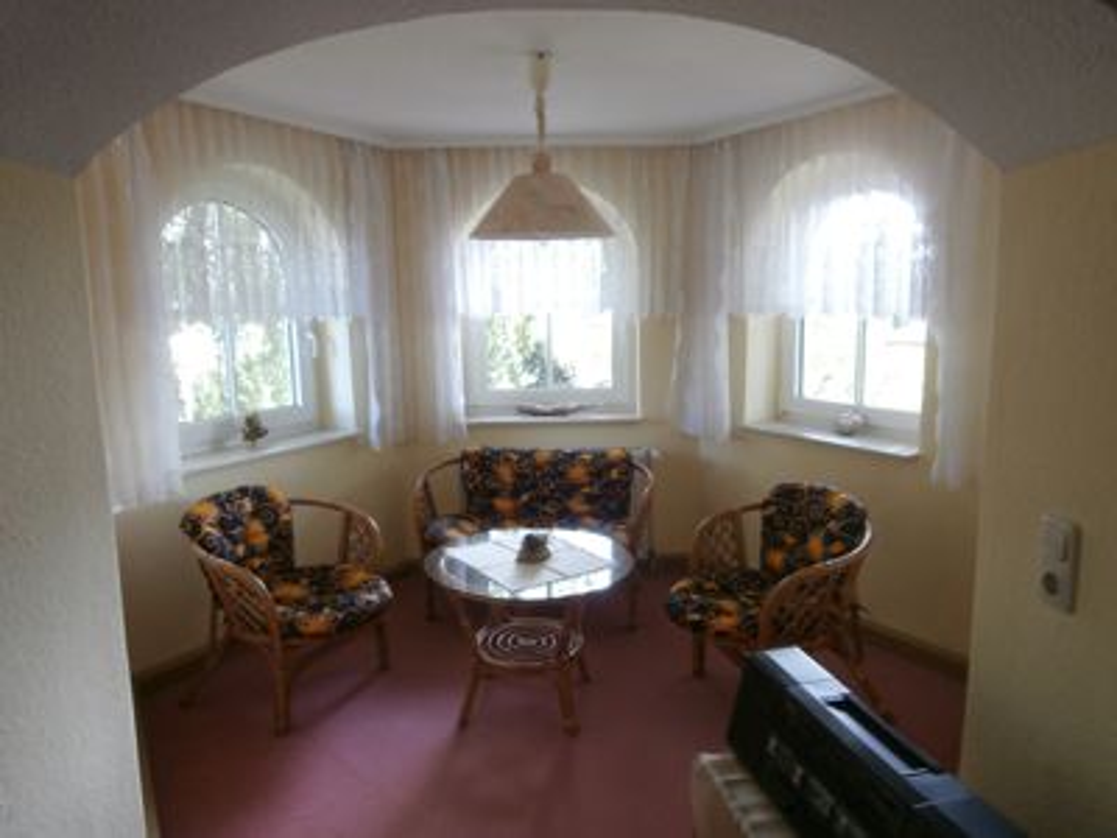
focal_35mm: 24
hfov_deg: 71.6
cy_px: 419
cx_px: 558
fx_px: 774
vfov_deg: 56.8
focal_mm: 4.2
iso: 100
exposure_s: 1/30
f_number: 3
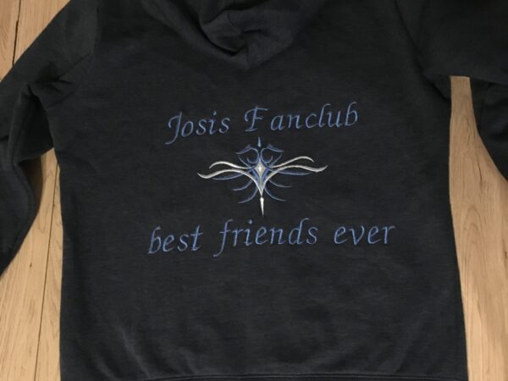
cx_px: 254
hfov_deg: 61.7
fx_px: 426
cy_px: 190
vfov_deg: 48.2
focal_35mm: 29
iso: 500
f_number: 2.2
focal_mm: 4.15
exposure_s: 1/17
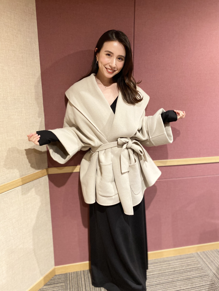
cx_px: 110
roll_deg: -0.3
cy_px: 146
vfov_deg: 67.3
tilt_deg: -13.4
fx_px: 219
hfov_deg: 53.1
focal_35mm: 26
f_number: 1.8
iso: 400
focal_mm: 4.25
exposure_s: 1/33
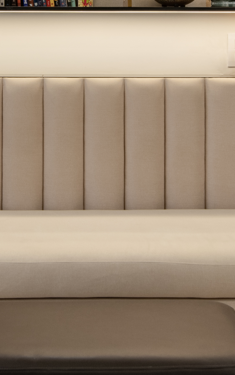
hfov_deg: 17.7
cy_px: 74
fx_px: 748
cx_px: 46
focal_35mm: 73
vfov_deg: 27.6
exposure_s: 1/6
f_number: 9
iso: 100
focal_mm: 16
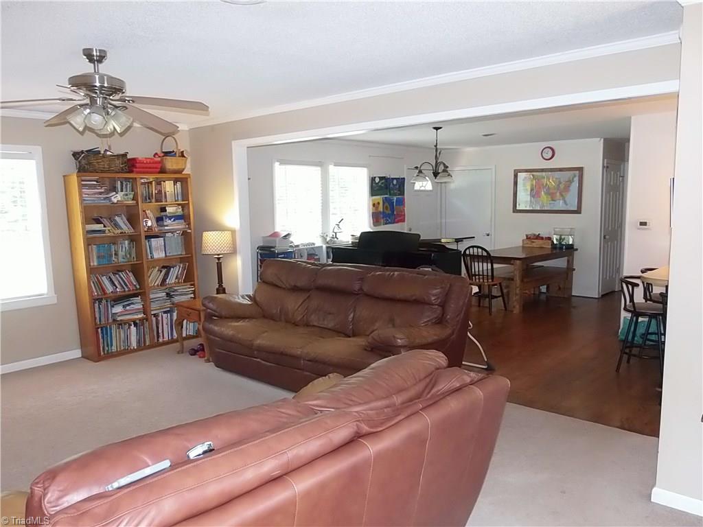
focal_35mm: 26
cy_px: 264
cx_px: 352
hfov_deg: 67.3
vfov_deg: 53.1
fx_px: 528
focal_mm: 4.66
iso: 250
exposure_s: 1/30
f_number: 3.2
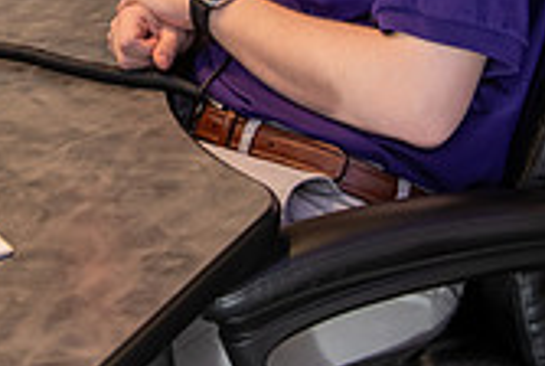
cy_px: -168
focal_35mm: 111
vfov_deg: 11.9
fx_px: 1683
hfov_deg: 17.7
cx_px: -65
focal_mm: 32
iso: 1000
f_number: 3.2
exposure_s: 1/60
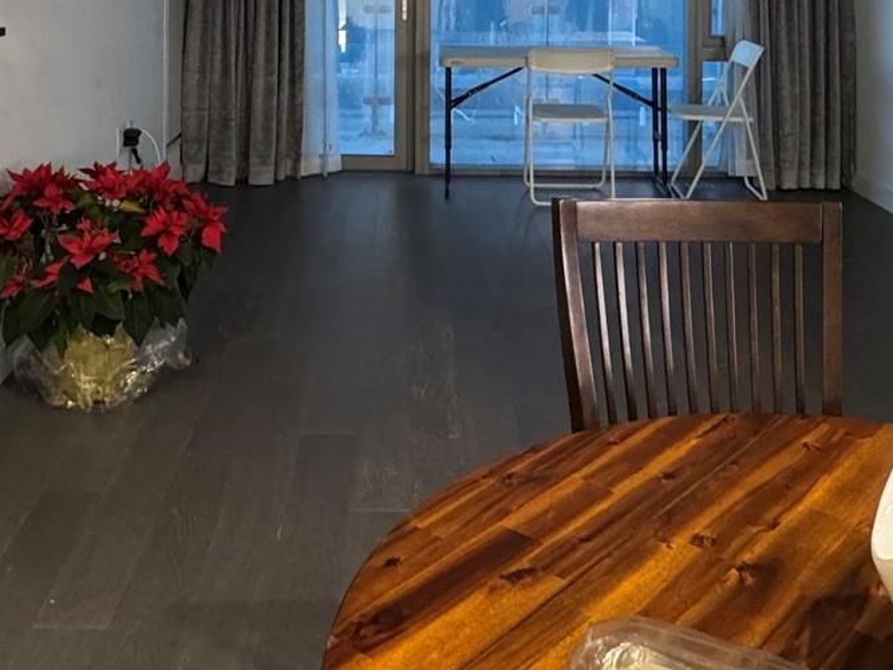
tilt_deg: -0.8
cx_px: 383
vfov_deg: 30.3
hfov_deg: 43.7
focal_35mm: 43
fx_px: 1109
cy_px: -55
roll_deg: -0.5
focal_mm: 2.22
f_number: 2.2
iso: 640
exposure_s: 1/60
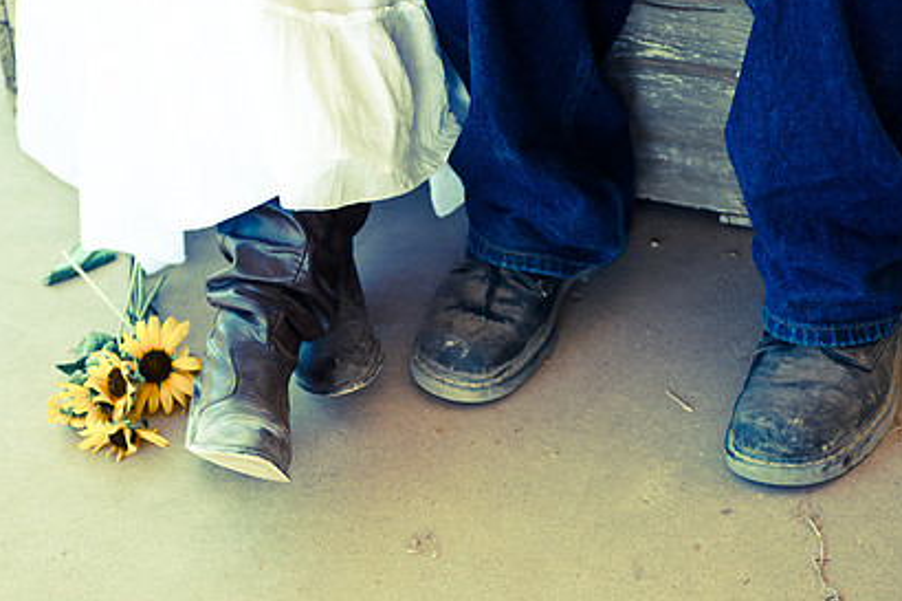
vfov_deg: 13.8
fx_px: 2479
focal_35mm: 99
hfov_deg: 20.6
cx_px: 405
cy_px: 326
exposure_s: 1/200
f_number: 2.8
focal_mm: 70
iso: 200
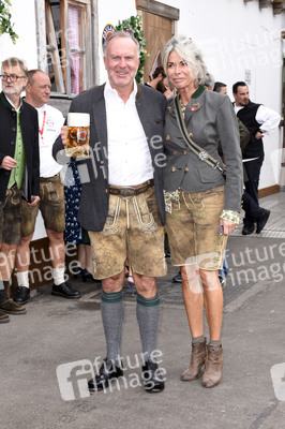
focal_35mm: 63
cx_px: 142
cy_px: 214
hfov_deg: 21.5
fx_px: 749
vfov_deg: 31.9
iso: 500
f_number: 9
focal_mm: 42
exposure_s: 1/160
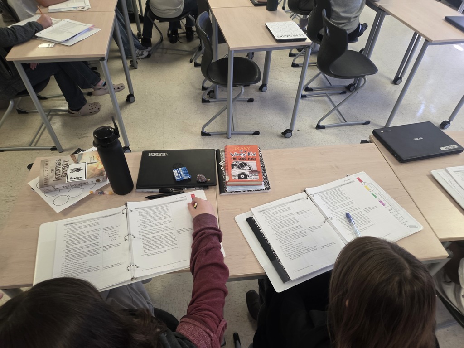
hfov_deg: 73.9
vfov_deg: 58.9
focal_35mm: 23
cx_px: 232
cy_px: 174
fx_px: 308
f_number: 1.8
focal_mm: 5.4
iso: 320
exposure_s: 1/60
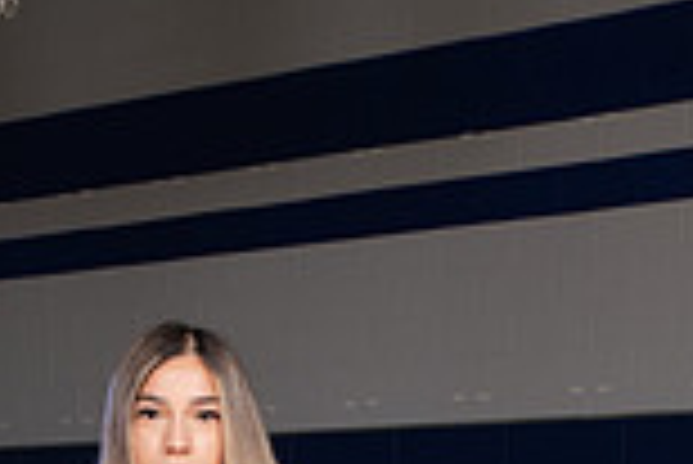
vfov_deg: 11.4
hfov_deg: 19.3
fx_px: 2023
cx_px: 194
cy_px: 1005
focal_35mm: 105
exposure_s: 1/320
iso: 500
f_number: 7.1
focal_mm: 36
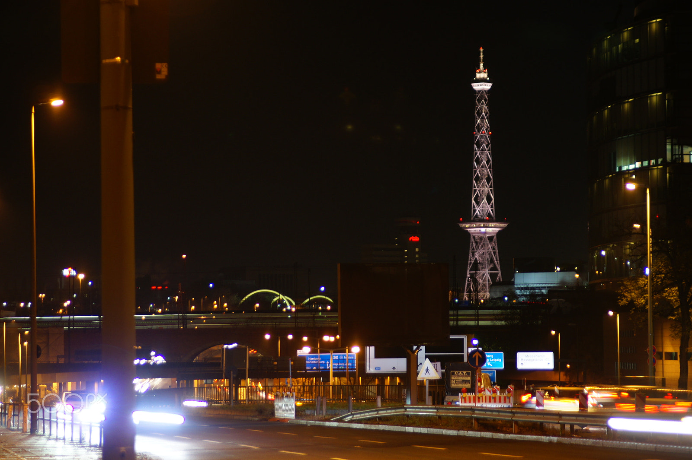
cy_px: 230
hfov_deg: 16.1
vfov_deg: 10.7
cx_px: 346
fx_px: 2449
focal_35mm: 128
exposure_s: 1
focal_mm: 85
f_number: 4.5
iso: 200
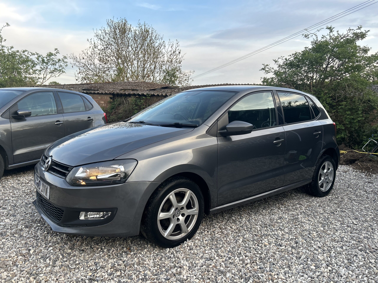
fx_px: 284
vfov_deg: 53.1
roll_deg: -1.8
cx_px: 189
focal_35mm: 26
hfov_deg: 67.3
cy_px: 142
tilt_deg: -8.9
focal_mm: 5.7
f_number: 1.5
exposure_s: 1/313
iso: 50
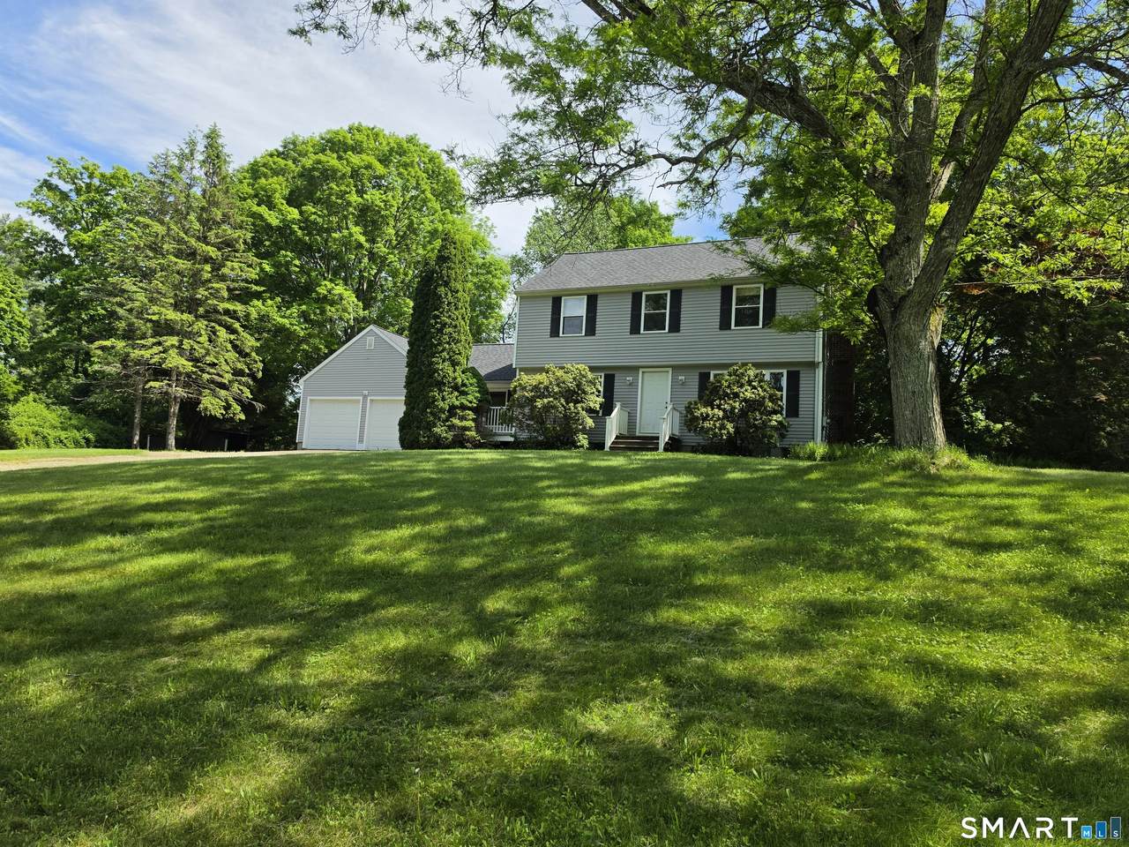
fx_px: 750
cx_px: 564
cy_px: 424
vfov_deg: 58.9
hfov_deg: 73.9
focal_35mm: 23
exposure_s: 1/5015
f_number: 1.4
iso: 64
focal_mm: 6.5
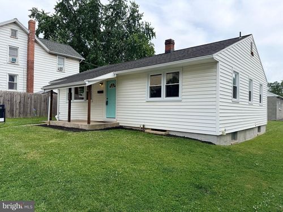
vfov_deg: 56.8
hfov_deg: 71.6
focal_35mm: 24
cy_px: 106
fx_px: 196
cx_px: 142
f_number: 1.78
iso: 100
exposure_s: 1/3953
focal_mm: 6.76
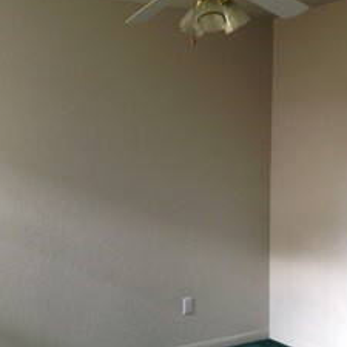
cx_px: 111
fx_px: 624
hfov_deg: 30.8
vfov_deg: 31.1
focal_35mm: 55
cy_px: 197
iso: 100
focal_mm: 4.28
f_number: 2.4
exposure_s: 1/15
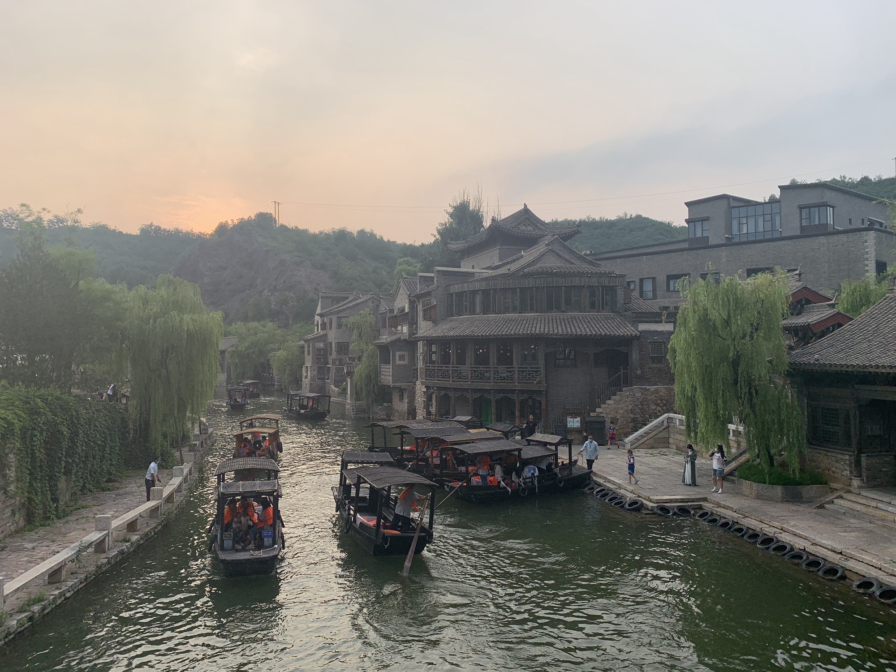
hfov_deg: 67.3
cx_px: 448
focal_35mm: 26
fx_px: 673
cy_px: 336
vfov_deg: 53.1
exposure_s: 1/1190
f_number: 1.8
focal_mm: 4.25
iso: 25
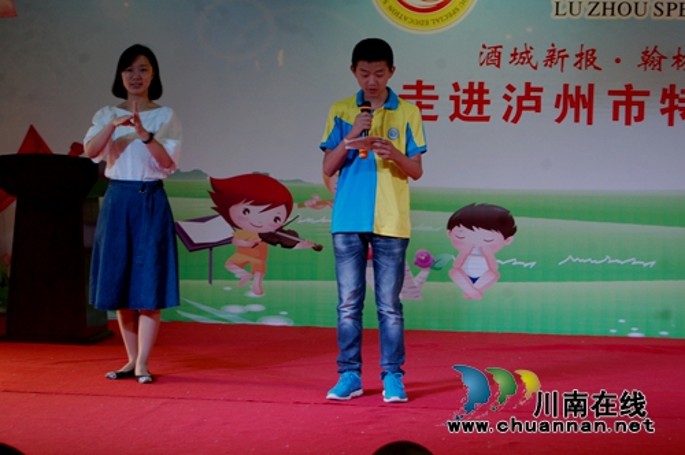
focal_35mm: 78
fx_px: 1482
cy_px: 228
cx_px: 342
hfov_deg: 26.0
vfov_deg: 17.4
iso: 400
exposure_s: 1/30
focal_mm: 52
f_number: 5.6
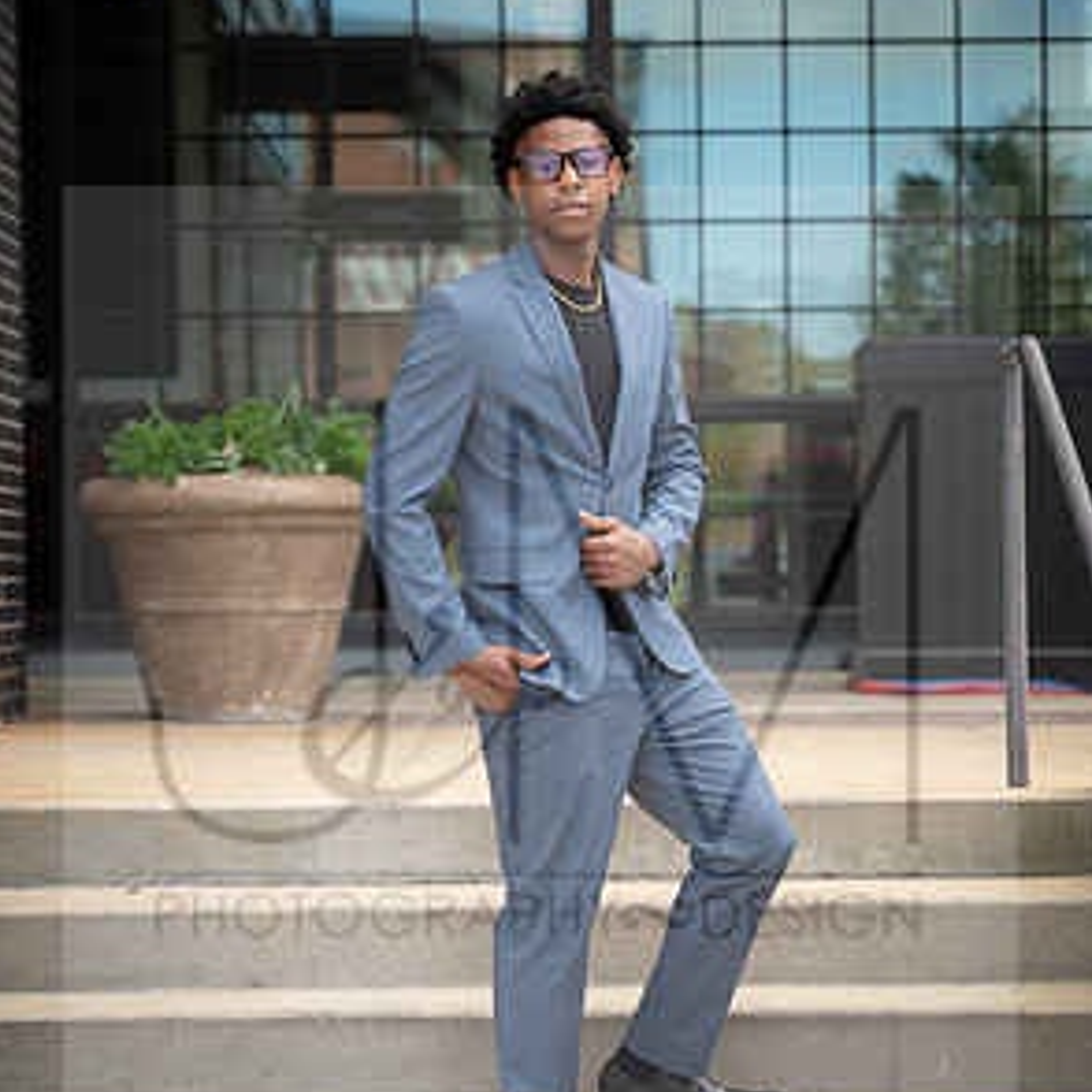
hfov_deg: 19.1
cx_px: 540
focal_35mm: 91
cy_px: 665
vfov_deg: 19.1
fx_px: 3248
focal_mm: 70
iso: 125
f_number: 2.8
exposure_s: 1/250
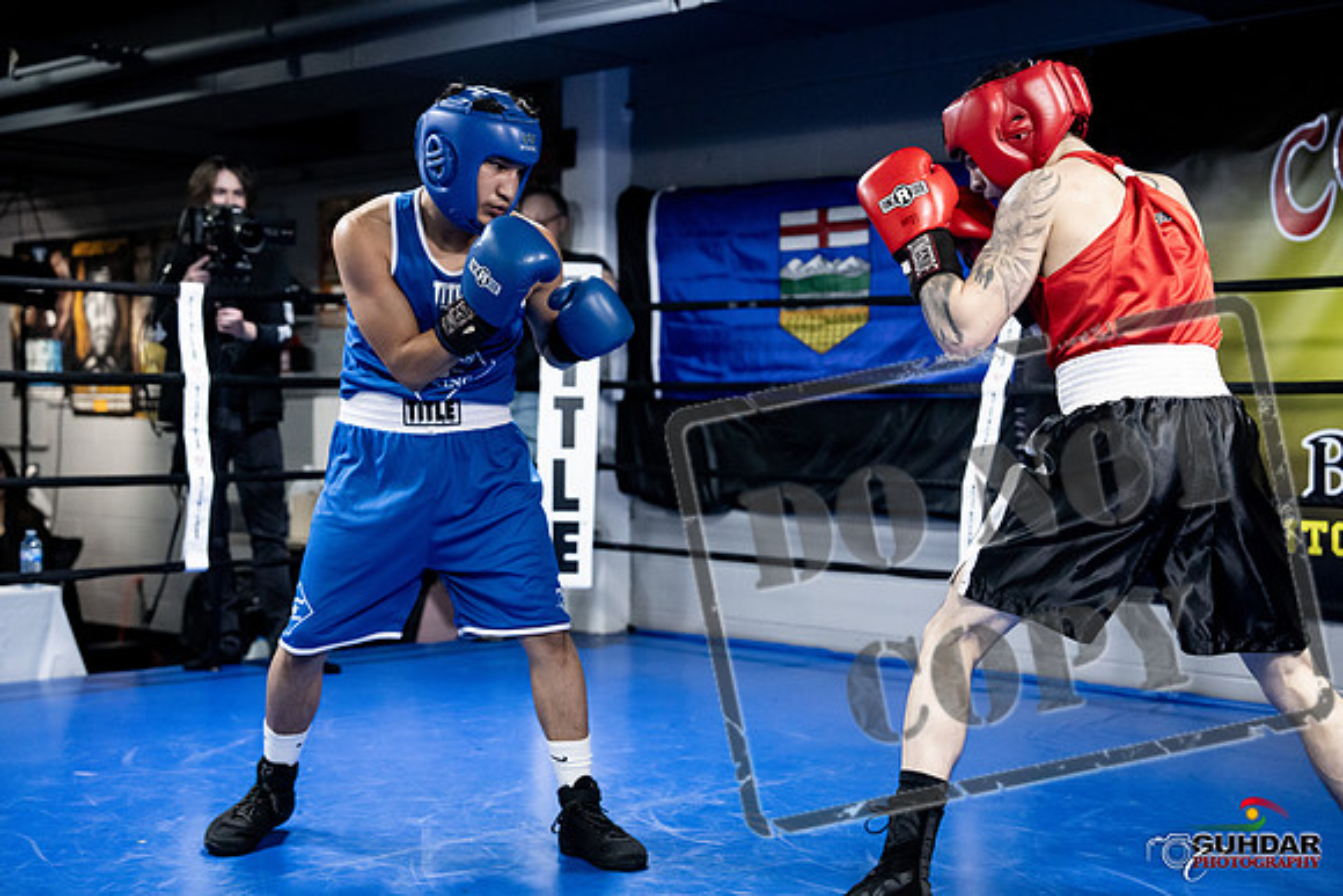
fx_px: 2052
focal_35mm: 55
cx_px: 672
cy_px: 448
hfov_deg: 36.2
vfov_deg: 24.6
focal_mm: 55
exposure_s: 1/1000
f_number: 2.8
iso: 8000
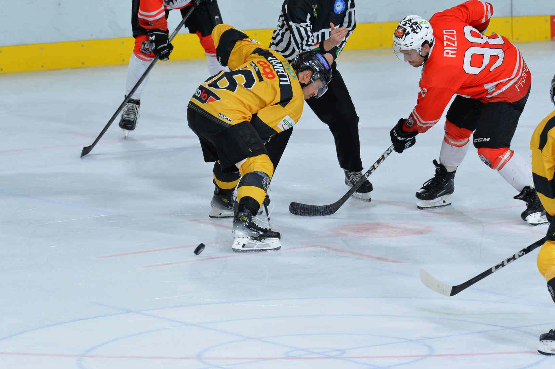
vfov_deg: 3.1
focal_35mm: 438
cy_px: 159
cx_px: 325
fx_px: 6746
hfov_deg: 4.7
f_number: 6.3
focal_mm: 360
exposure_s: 1/1000
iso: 4000
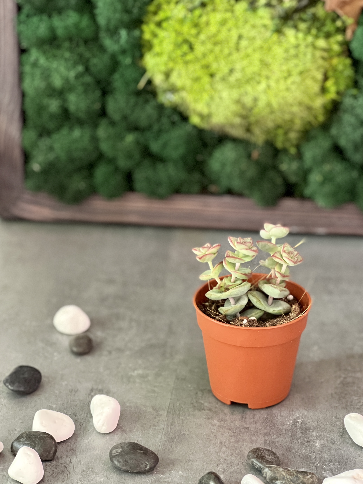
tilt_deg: -26.8
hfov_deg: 13.2
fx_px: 1566
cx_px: 253
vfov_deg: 17.5
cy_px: 301
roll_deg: -1.5
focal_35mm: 112
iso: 400
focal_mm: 9
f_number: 2.8
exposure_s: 1/28
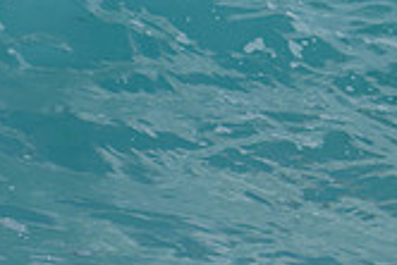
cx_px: 763
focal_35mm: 3321
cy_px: -226
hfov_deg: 0.6
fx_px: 36654
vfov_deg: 0.4
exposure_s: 1/2000
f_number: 11
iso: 800
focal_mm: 800
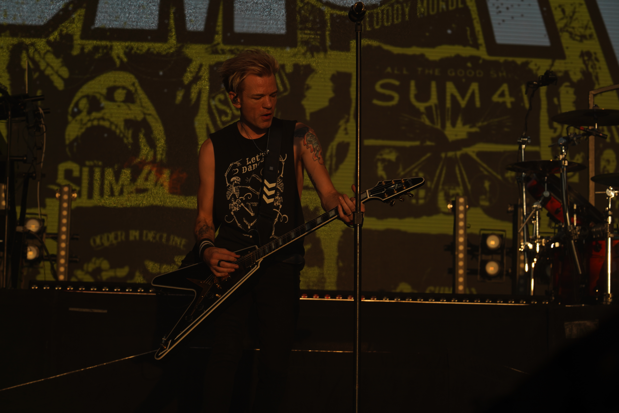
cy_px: 206
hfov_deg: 19.5
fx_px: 1805
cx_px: 310
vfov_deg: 13.0
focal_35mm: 105
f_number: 8
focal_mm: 105
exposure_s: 1/640
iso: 100
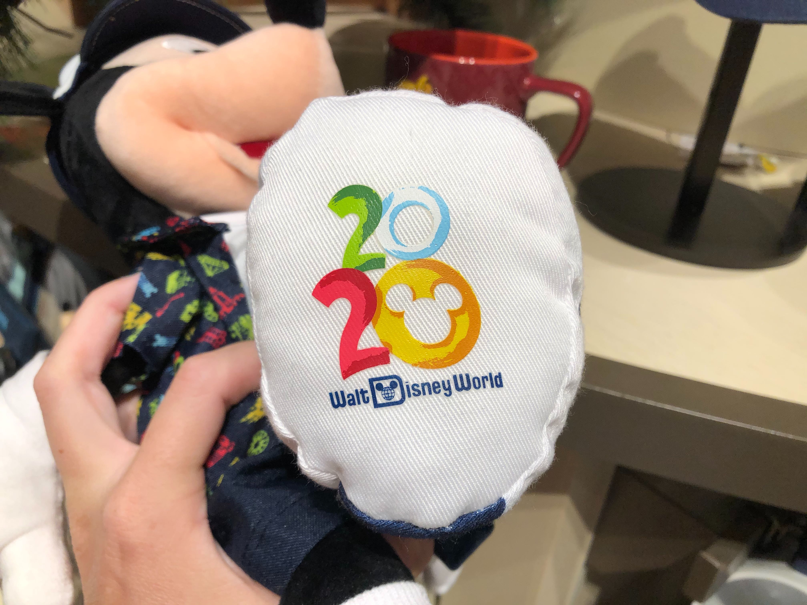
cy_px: 302
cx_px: 404
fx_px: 653
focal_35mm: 28
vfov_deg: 49.7
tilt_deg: -31.2
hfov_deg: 63.4
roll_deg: -5.5
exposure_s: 1/120
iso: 64
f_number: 1.8
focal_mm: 3.99
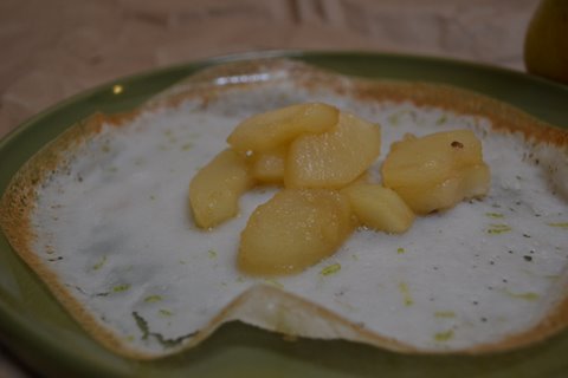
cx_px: 284
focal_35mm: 44
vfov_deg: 30.8
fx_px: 686
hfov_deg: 45.0
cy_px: 189
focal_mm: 29
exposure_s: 1/25
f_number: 4.5
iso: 800
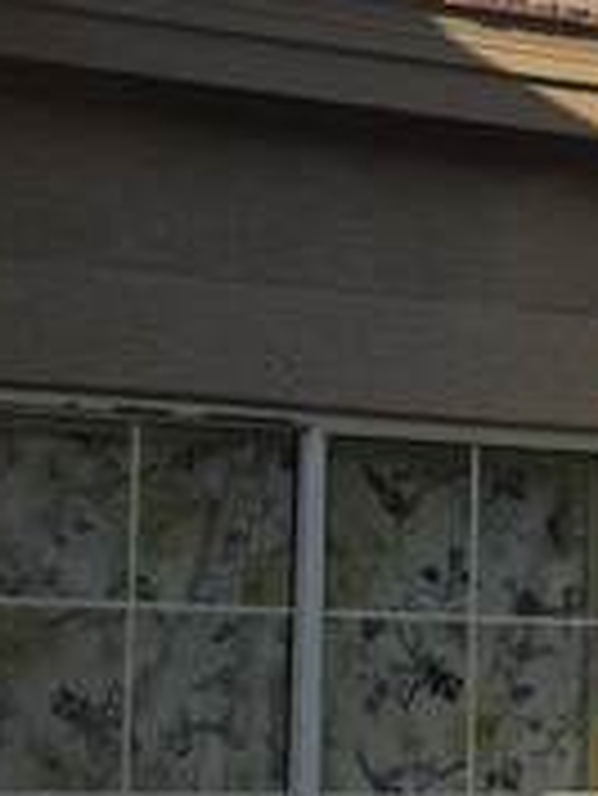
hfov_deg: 11.4
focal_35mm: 130
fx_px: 2991
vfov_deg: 15.1
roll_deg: +0.0
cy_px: 319
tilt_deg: +8.1
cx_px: 337
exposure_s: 1/2710
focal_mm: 6.76
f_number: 1.78
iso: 80
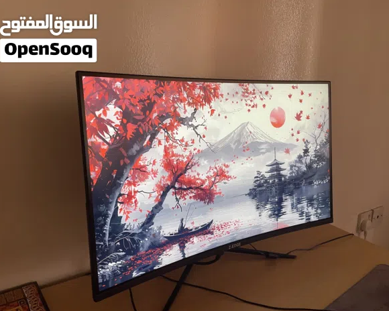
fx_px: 322
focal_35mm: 28
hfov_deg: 62.2
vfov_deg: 51.5
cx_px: 198
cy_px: 159
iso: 160
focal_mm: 4.2
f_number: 1.6
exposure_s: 1/60
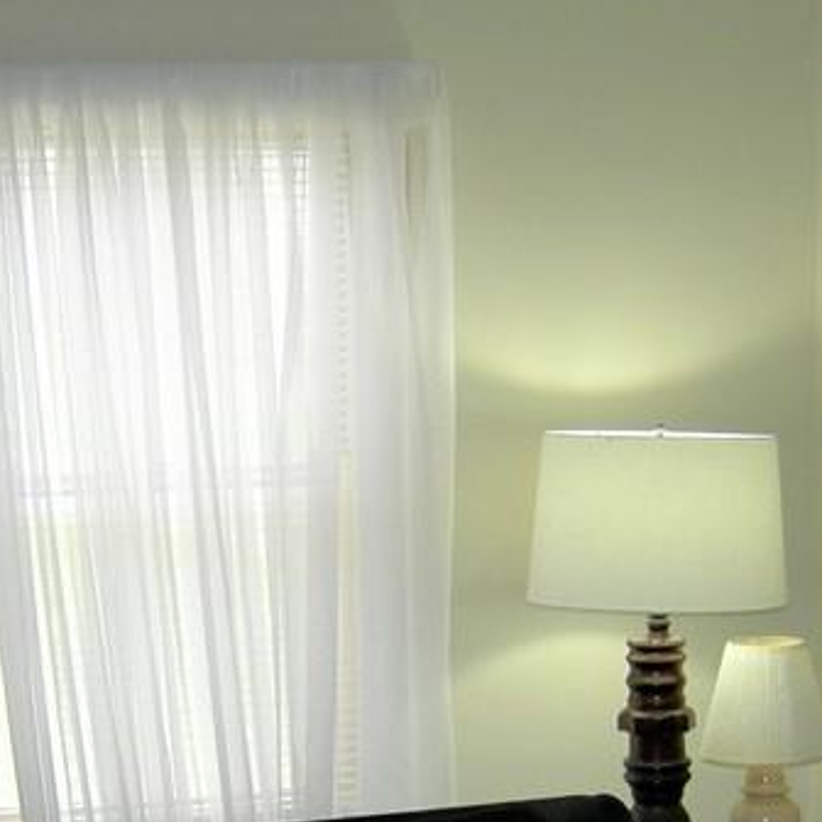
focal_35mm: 97
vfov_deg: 17.5
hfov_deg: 17.9
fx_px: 2606
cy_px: 801
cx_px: 388
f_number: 2.7
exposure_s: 1/30
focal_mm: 7.5
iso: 64
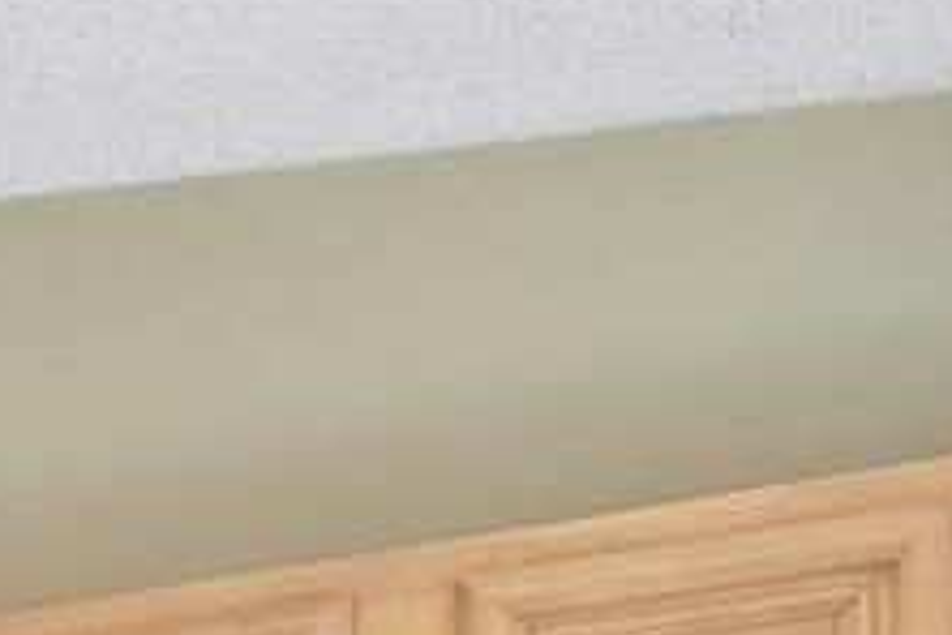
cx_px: -1672
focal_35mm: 108
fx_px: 2856
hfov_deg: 12.2
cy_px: 1364
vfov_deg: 11.2
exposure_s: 1/13
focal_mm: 10
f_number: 8
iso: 800
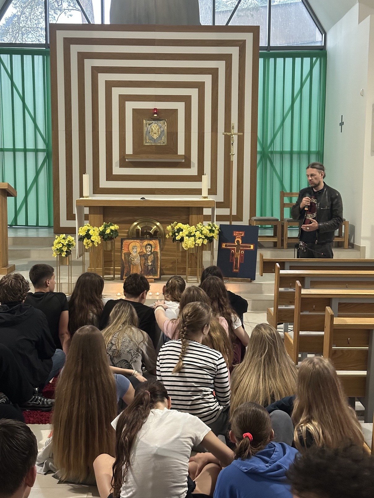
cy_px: 249
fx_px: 691
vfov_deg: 39.7
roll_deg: -0.9
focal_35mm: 48
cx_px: 187
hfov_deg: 30.3
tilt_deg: -5.6
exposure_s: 1/25
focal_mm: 6.86
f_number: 1.78
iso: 500
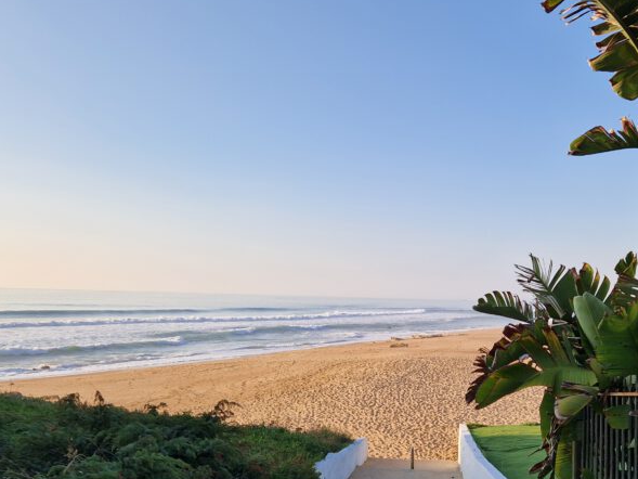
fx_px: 737
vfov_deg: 35.9
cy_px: 281
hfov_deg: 46.6
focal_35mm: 40
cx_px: 379
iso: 50
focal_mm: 5.4
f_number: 1.8
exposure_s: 1/1040
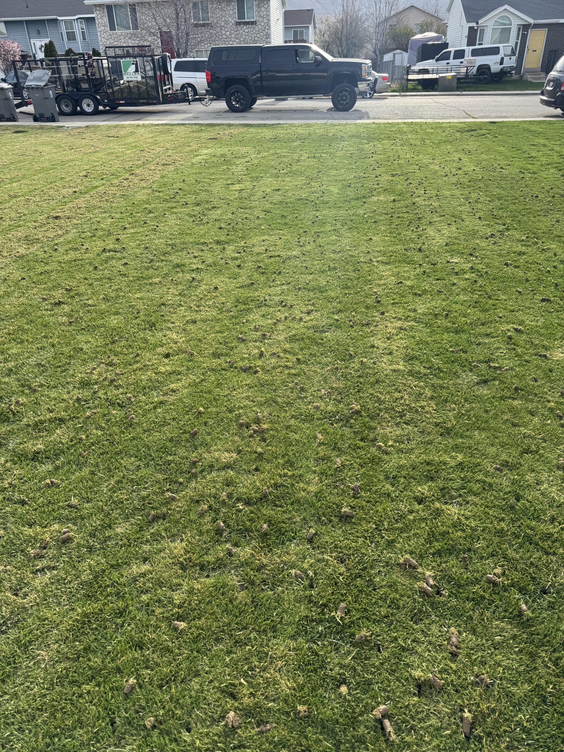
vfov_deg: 71.6
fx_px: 521
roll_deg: +2.6
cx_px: 282
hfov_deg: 56.8
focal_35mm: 24
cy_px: 376
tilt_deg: -31.3
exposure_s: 1/1425
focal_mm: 6.76
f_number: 1.78
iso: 80
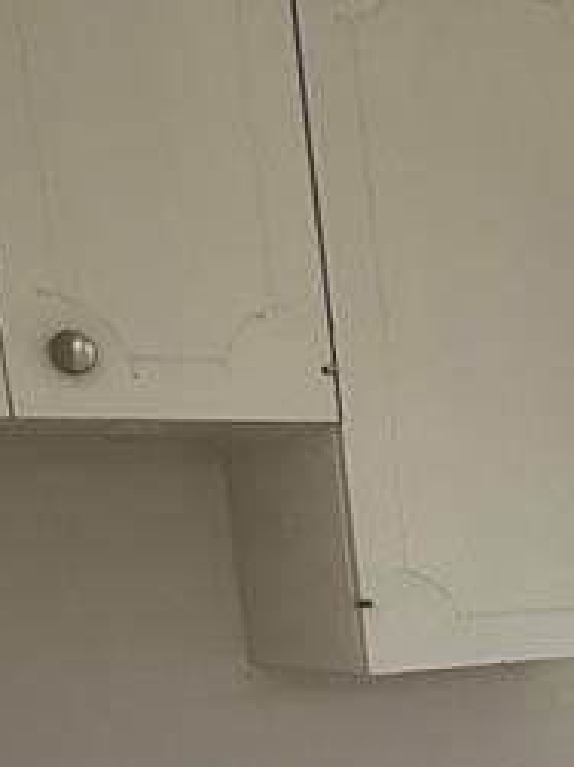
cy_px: 831
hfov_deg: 19.1
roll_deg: +3.7
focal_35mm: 67
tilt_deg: -7.9
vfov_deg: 26.8
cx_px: 873
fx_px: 1483
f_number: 2.2
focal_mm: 2.22
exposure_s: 1/200
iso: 64
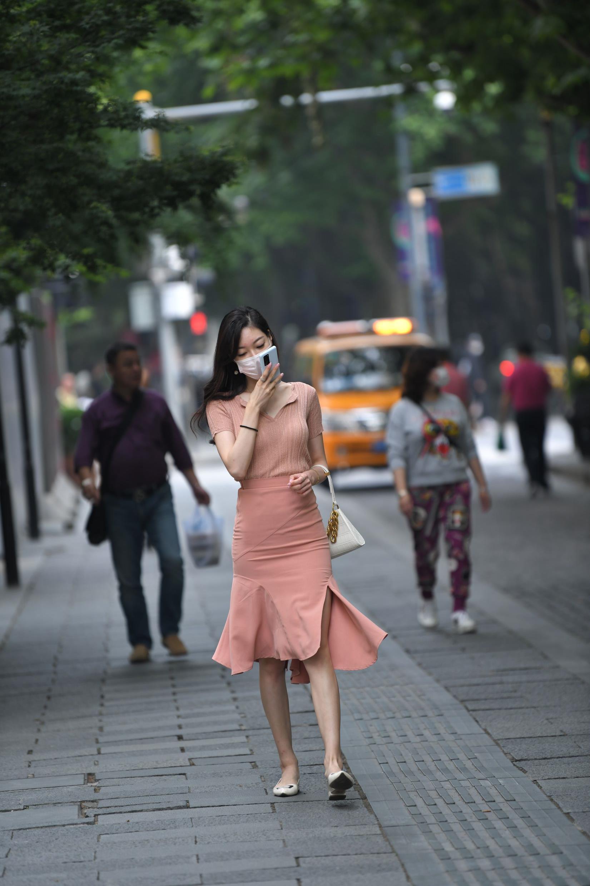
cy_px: 443
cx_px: 295
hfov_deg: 6.9
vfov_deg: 10.3
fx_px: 4916
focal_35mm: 200
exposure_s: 1/640
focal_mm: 200
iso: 320
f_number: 2.8
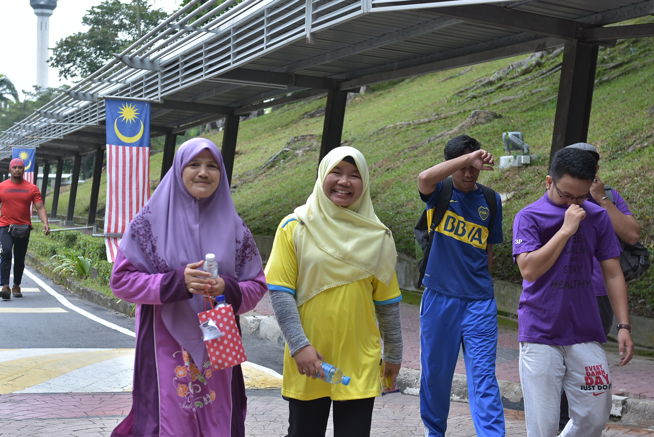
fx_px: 1309
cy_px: 218
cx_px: 327
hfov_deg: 28.1
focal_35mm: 72
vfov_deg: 19.0
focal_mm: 48
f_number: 4.5
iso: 200
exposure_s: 1/320
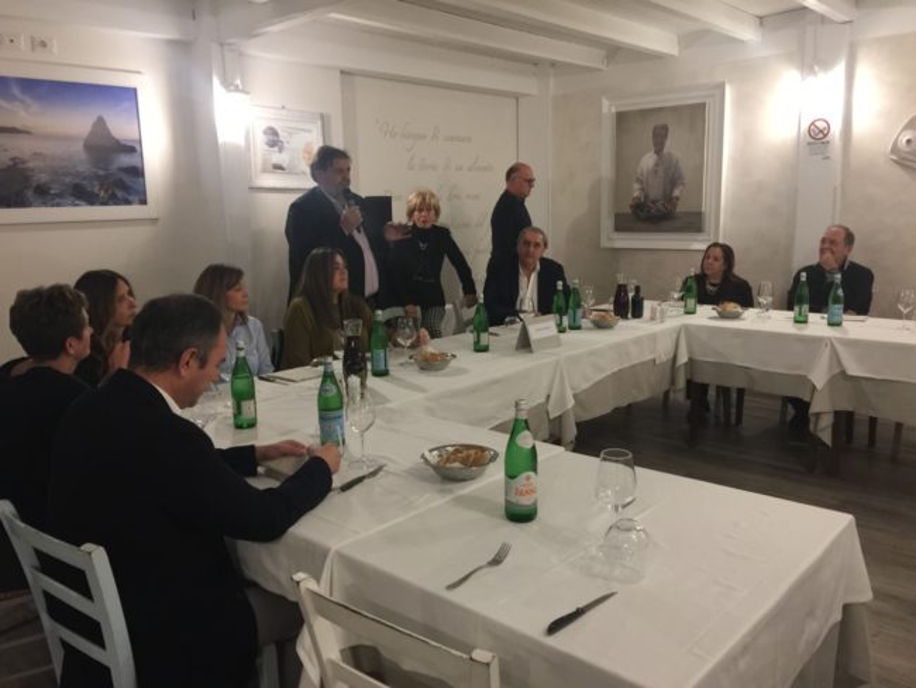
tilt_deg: -10.5
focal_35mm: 29
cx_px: 458
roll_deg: +0.4
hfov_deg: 61.6
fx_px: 768
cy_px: 344
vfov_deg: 48.3
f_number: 2.2
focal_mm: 4.15
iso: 125
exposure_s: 1/17
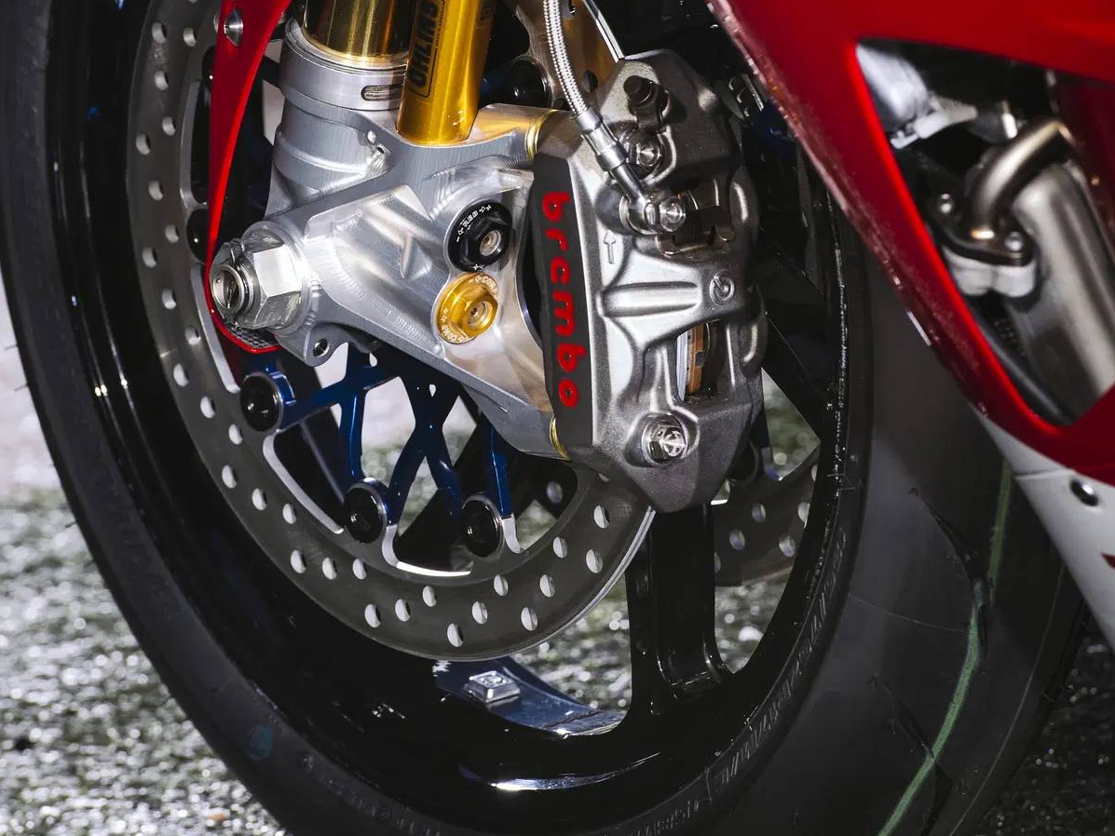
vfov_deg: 5.1
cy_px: 215
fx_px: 9310
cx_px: 557
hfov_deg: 6.9
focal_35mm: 289
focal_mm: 200
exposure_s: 1/200
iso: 160
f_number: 8
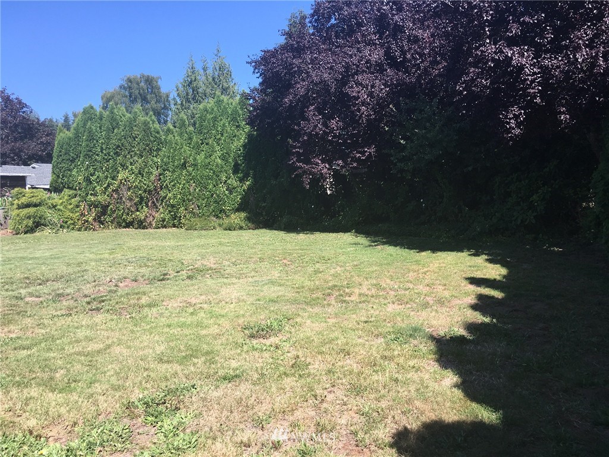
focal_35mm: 29
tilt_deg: -4.4
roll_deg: +2.0
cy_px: 228
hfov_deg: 61.7
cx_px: 304
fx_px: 510
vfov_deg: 48.2
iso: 25
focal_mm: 4.15
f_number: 2.2
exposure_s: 1/855
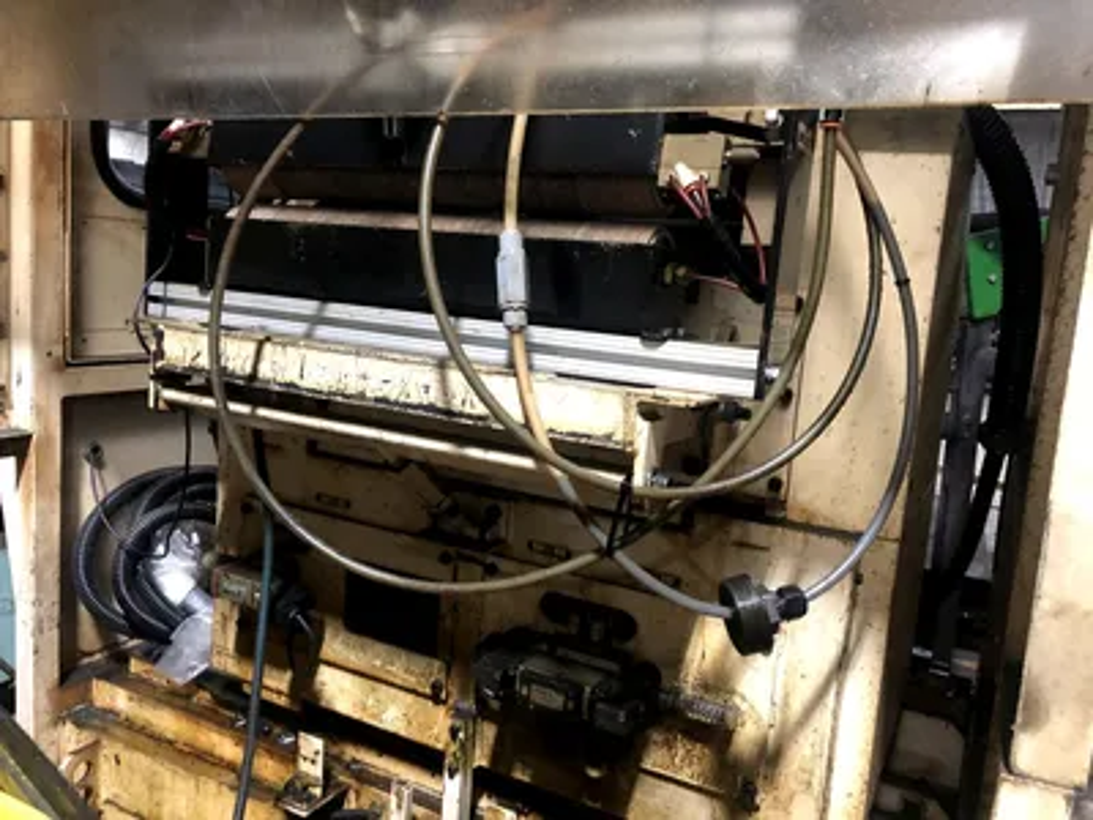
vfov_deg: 49.7
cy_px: 410
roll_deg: -4.0
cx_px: 546
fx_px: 884
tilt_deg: -9.2
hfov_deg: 63.4
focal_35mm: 28
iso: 80
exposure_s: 1/5
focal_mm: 4
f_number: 1.8
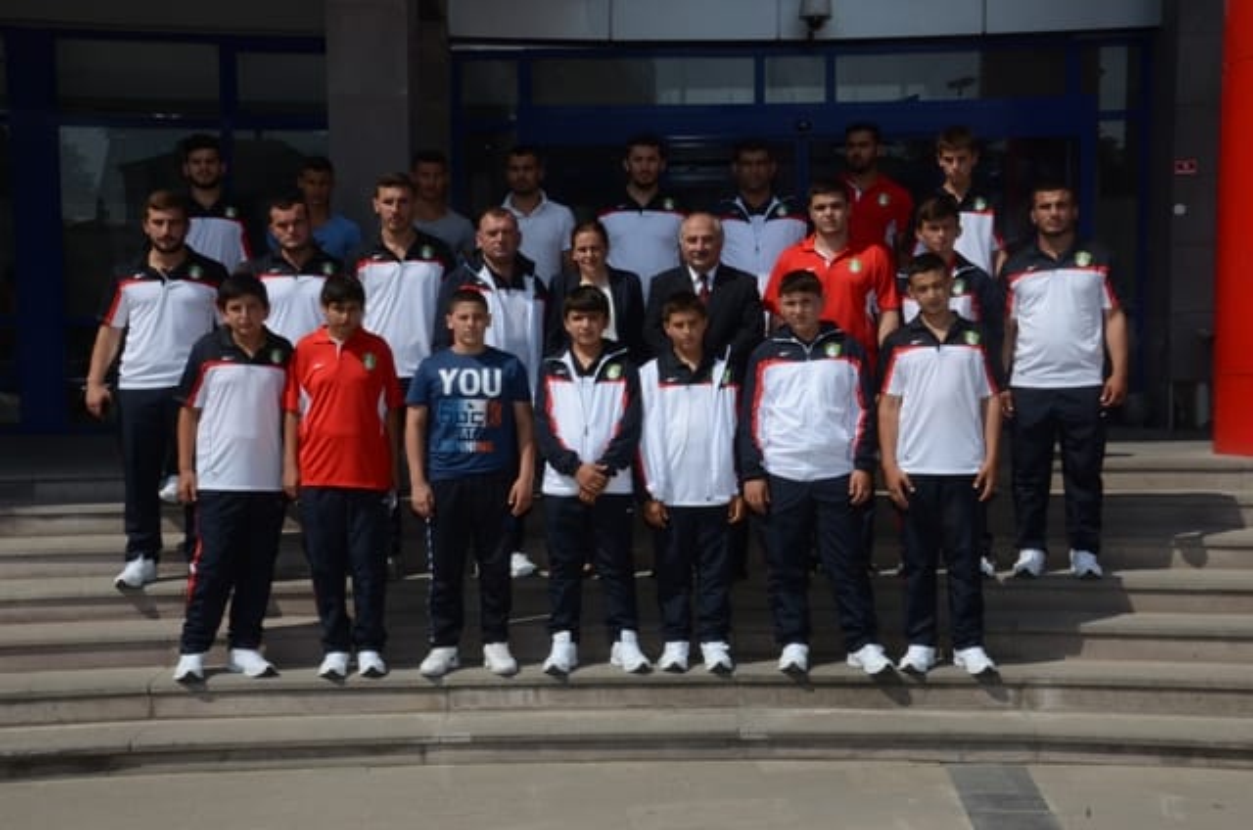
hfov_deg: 43.7
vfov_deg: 29.7
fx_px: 1563
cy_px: 415
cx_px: 626
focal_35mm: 45
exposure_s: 1/250
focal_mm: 30
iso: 640
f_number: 25
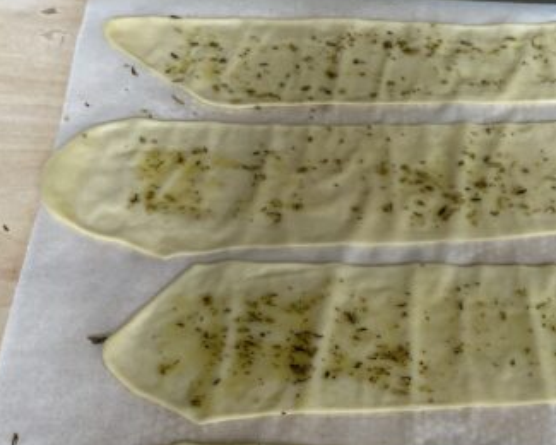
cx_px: 427
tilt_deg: -56.8
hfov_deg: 35.1
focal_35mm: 52
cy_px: 341
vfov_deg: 28.6
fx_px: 856
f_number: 1.8
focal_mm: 4.25
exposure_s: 1/101
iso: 125
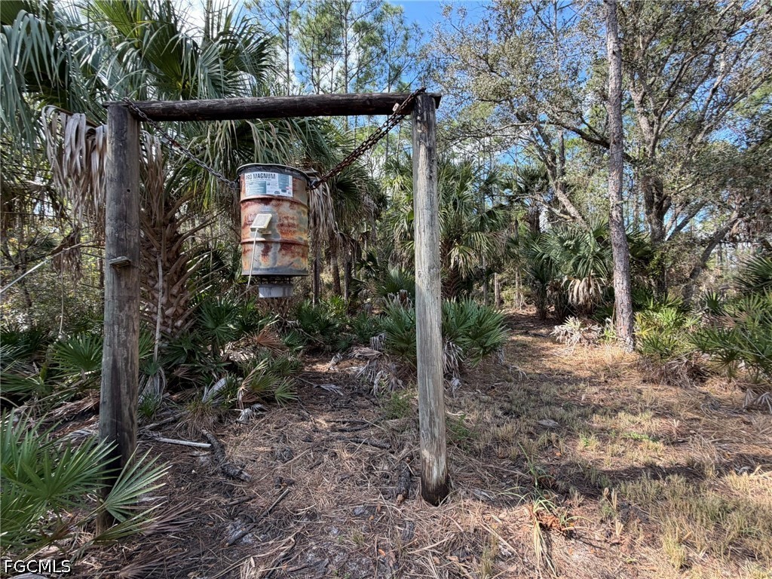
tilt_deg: +0.2
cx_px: 386
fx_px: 312
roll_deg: +1.3
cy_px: 290
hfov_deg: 102.1
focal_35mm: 14
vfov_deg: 85.7
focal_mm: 2.22
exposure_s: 1/158
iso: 40
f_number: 2.2
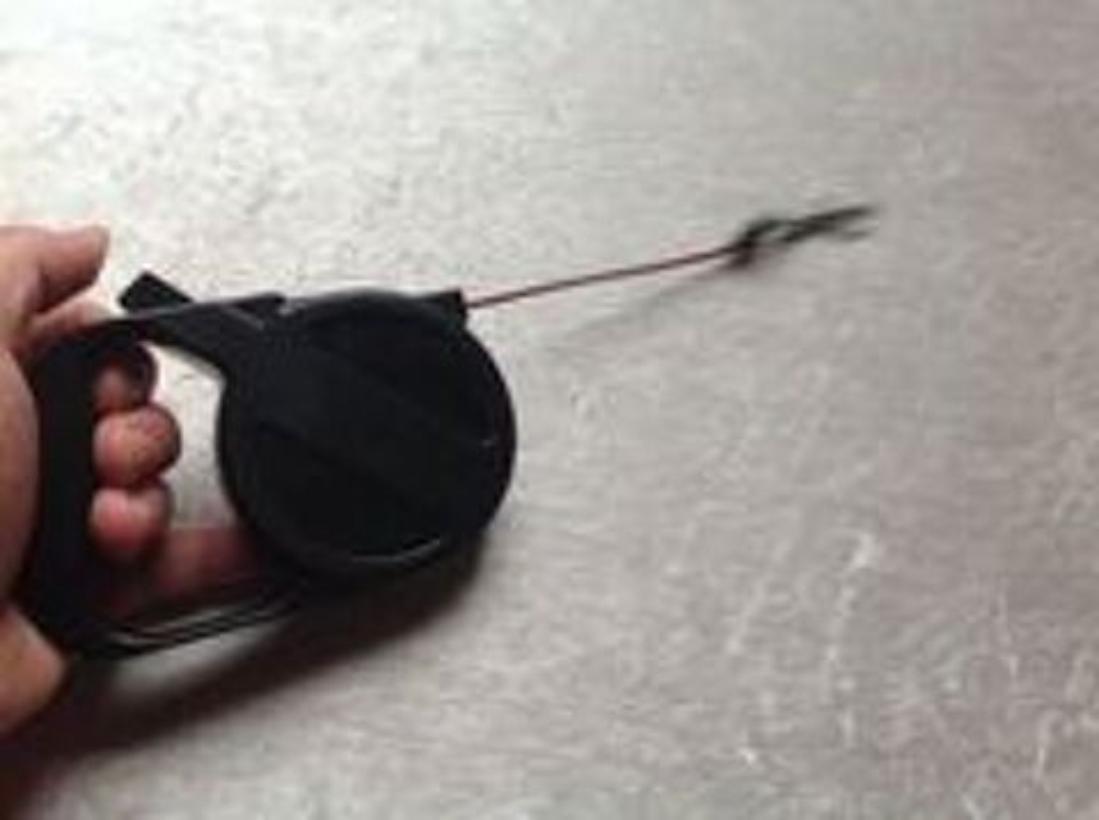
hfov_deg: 52.7
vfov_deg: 40.6
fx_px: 1109
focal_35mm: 35
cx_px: 550
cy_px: 410
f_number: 2.4
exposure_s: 1/120
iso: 100
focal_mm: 4.28
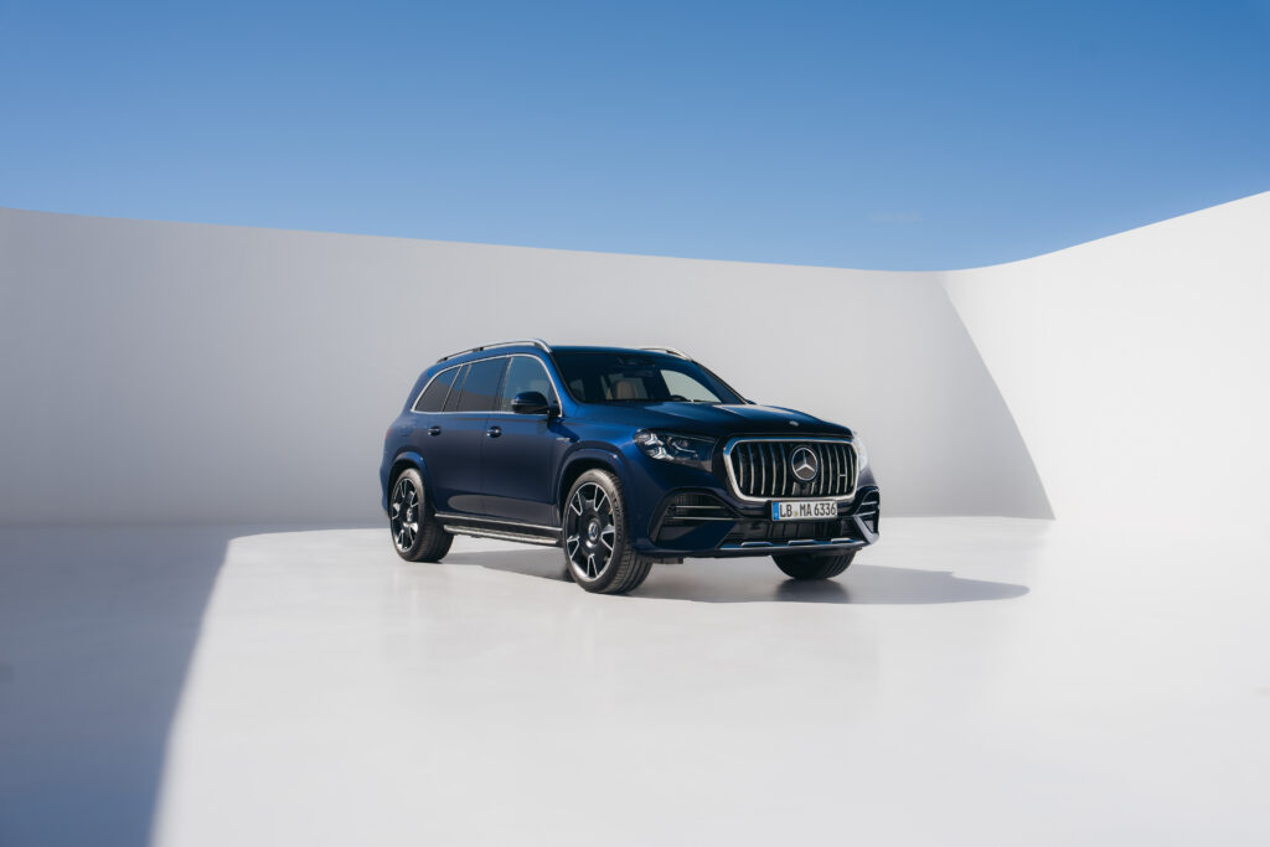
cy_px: 424
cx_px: 635
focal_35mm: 34
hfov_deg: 55.8
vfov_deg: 38.9
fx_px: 1200
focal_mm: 34
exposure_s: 1/500
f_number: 5
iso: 100
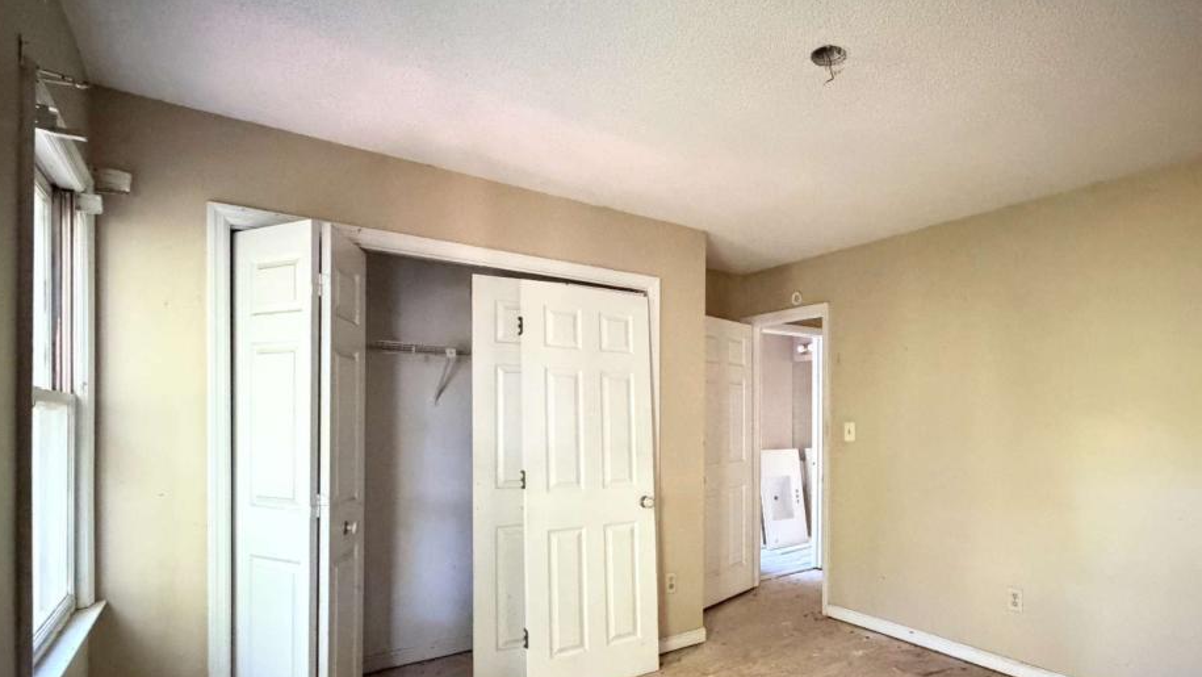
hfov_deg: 85.4
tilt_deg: -0.6
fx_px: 638
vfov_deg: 55.3
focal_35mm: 20
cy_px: 418
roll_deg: +0.4
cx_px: 729
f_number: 2.2
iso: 1600
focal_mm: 2.22
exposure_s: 1/40
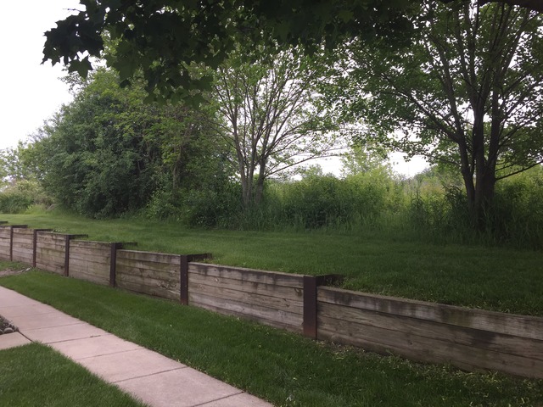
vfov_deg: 48.2
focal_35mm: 29
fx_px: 455
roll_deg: -0.4
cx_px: 272
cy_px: 204
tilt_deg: +1.6
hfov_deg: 61.7
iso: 32
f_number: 2.2
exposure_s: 1/494
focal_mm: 4.15
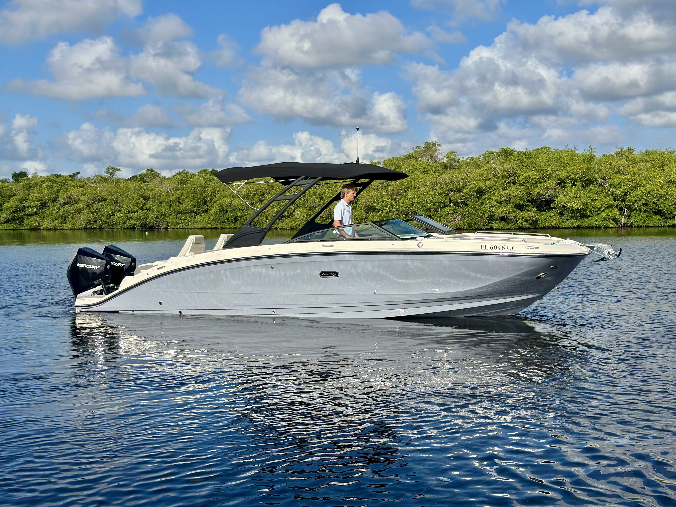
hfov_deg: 39.7
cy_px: 254
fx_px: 937
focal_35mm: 48
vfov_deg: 30.3
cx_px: 338
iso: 100
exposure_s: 1/8929
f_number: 1.78
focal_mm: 6.86
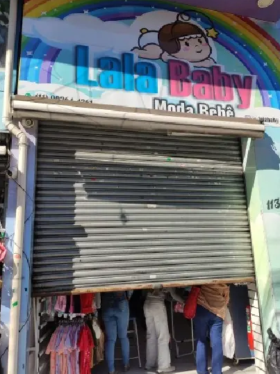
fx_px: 313
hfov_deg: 48.1
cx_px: 153
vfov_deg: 61.7
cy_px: 179
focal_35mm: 29
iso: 112
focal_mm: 4.77
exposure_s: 1/2000
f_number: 1.75
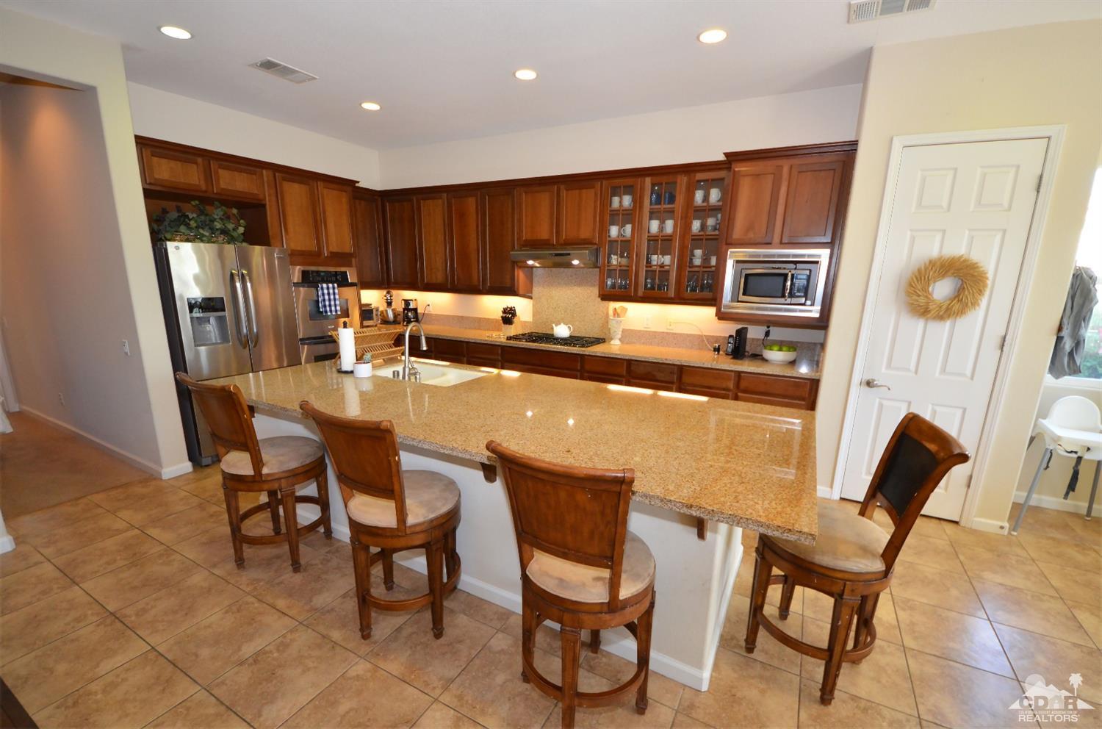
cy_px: 364
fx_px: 435
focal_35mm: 14
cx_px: 551
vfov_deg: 79.9
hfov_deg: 103.4
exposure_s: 1/60
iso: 800
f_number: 4.8
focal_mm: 9.5
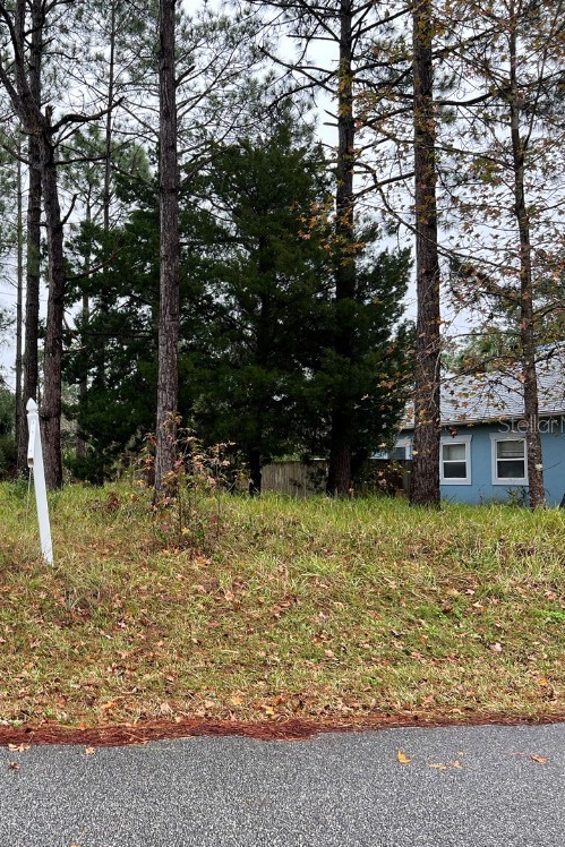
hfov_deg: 33.5
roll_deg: -1.1
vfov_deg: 51.9
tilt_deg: +4.0
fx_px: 871
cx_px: 25
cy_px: 424
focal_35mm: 37
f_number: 1.5
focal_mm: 5.7
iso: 40
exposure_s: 1/192
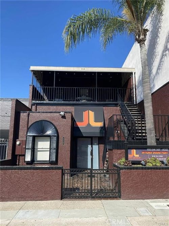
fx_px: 169
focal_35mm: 26
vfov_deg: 67.3
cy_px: 113
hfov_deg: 53.0
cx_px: 84
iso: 32
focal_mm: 4.25
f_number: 1.8
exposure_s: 1/1838
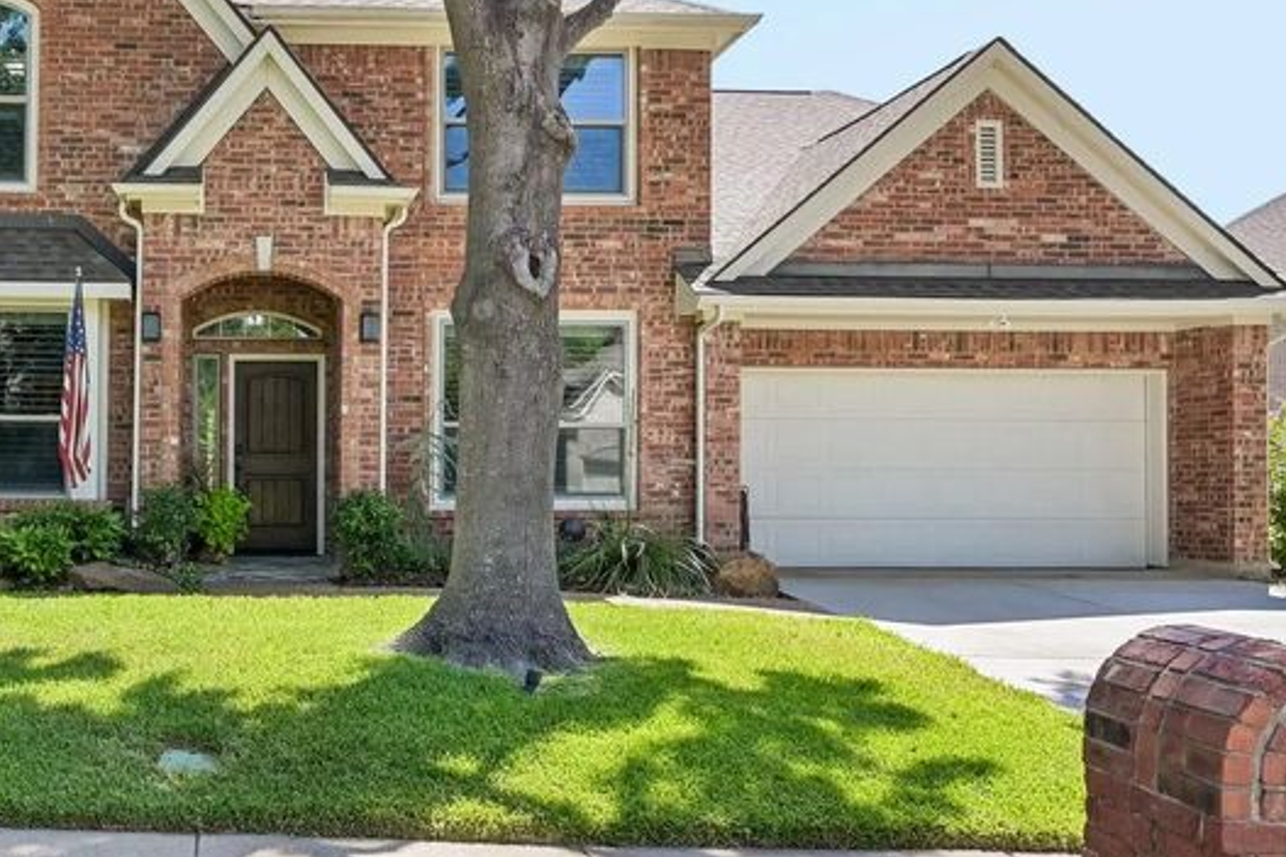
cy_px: 338
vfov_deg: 36.7
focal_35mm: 36
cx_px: 251
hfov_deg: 49.9
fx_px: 1285
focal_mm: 18.5
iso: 250
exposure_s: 1/320
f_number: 9
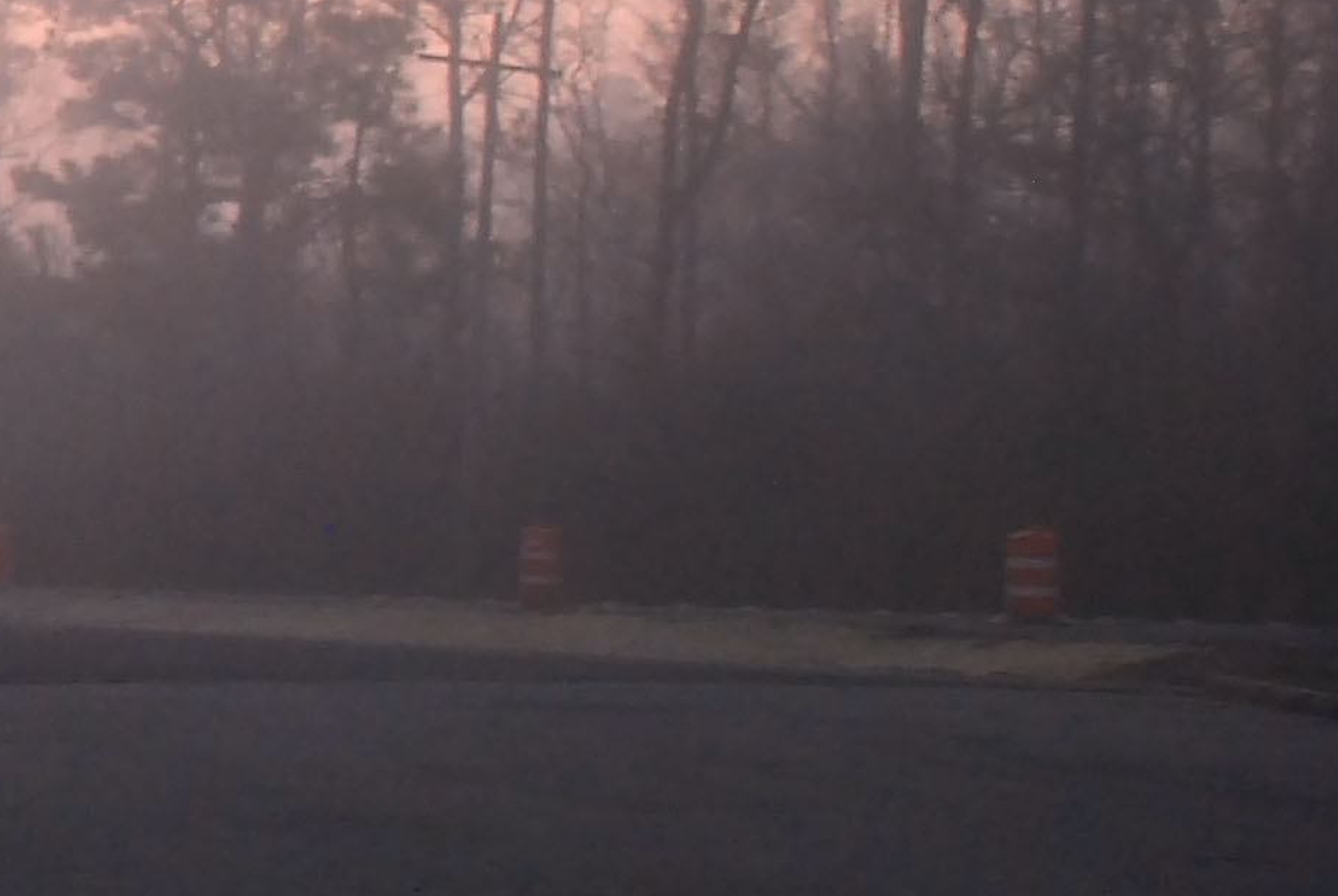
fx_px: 5656
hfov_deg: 11.8
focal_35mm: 152
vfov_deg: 9.0
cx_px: -1468
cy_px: 244
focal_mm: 24
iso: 800
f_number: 4
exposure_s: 1/640
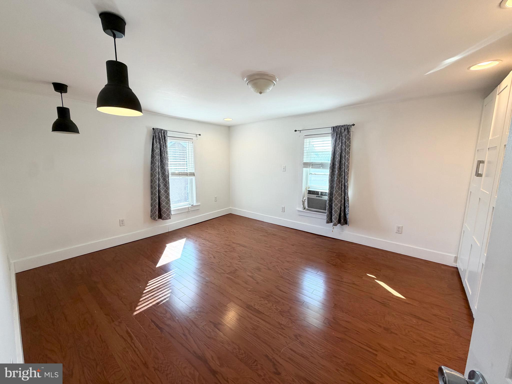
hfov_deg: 102.1
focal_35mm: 14
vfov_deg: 85.7
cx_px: 256
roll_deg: -0.4
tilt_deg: -7.8
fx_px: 207
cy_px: 192
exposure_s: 1/120
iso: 125
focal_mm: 2.22
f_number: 2.2
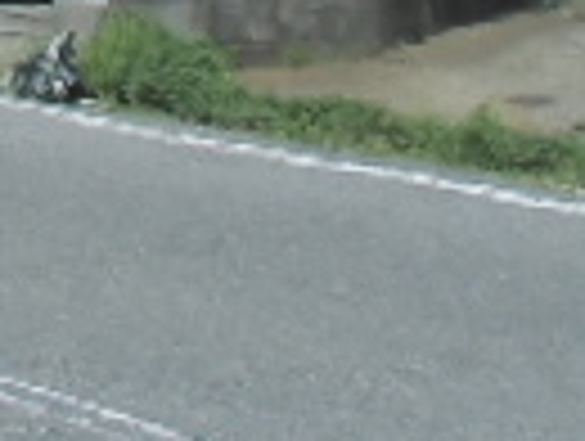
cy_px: -410
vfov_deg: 11.5
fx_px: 1998
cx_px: -180
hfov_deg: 15.8
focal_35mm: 118
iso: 64
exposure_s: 1/200
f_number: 7.9
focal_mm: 4.24
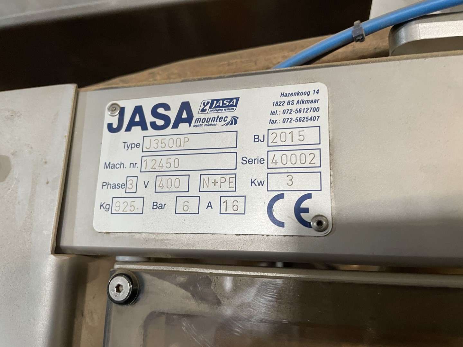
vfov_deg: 53.1
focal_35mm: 26
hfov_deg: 67.3
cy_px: 174
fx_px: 348
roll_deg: -1.4
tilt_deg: +12.1
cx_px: 232
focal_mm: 4.2
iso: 250
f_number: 1.6
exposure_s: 1/50
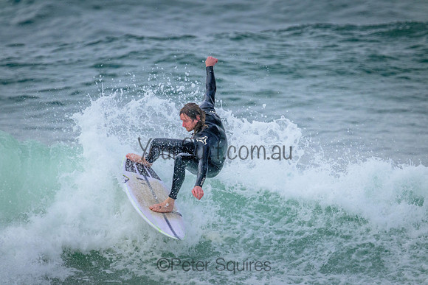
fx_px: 9513
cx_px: 214
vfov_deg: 1.7
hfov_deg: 2.6
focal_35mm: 800
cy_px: 142
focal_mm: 800
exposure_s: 1/1600
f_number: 11
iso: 2800
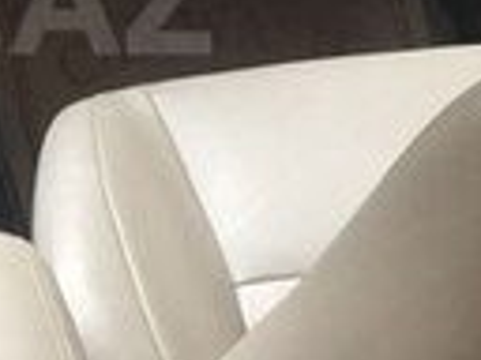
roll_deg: +0.6
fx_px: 2070
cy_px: -2
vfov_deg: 9.9
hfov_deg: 12.8
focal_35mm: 149
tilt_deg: -31.2
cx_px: -173
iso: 40
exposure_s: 1/33
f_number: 2.2
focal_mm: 4.15
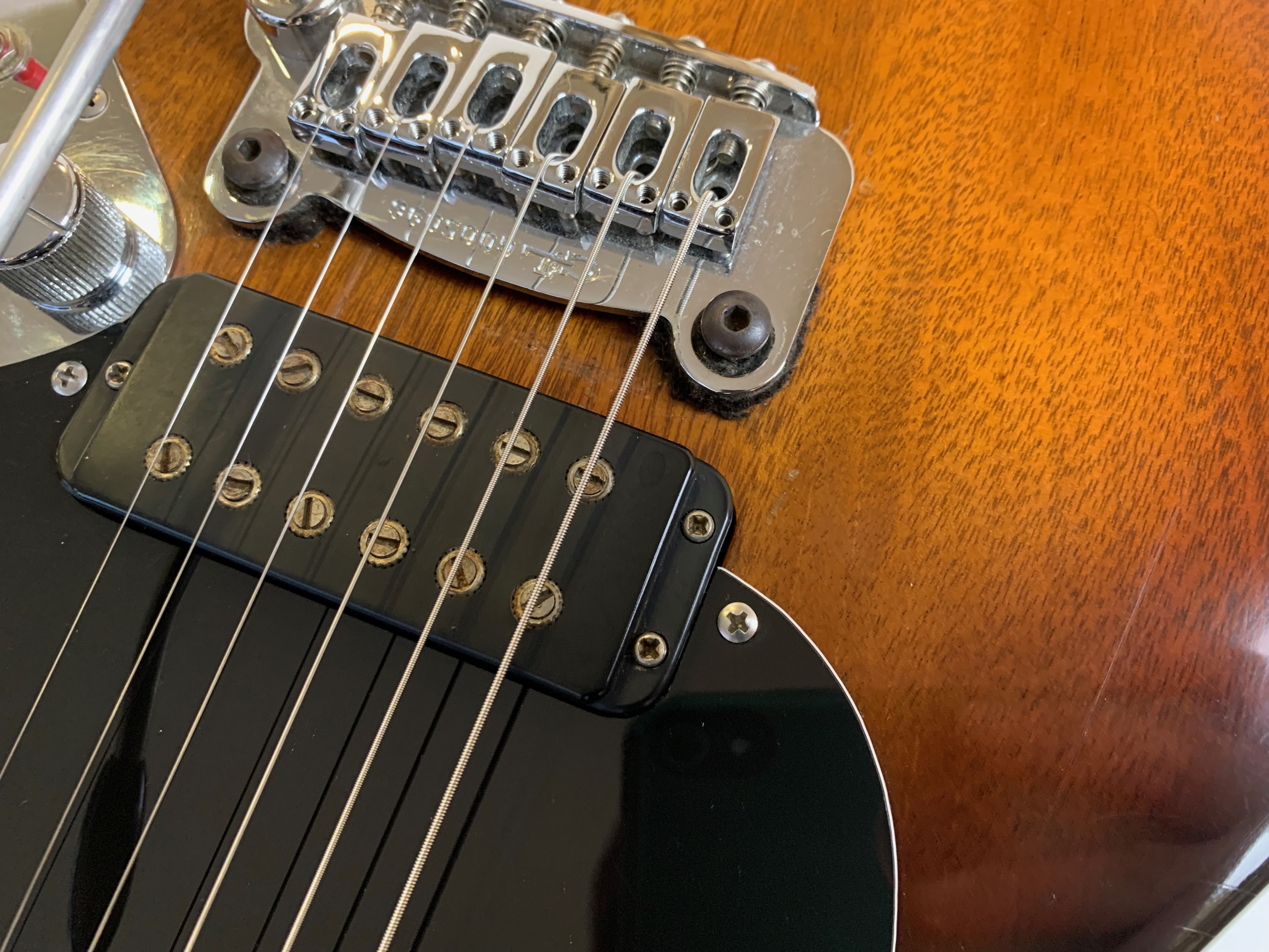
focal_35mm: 26
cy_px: 476
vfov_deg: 53.1
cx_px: 634
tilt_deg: -77.8
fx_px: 953
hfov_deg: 67.3
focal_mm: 4.25
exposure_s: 1/50
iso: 400
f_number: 1.8
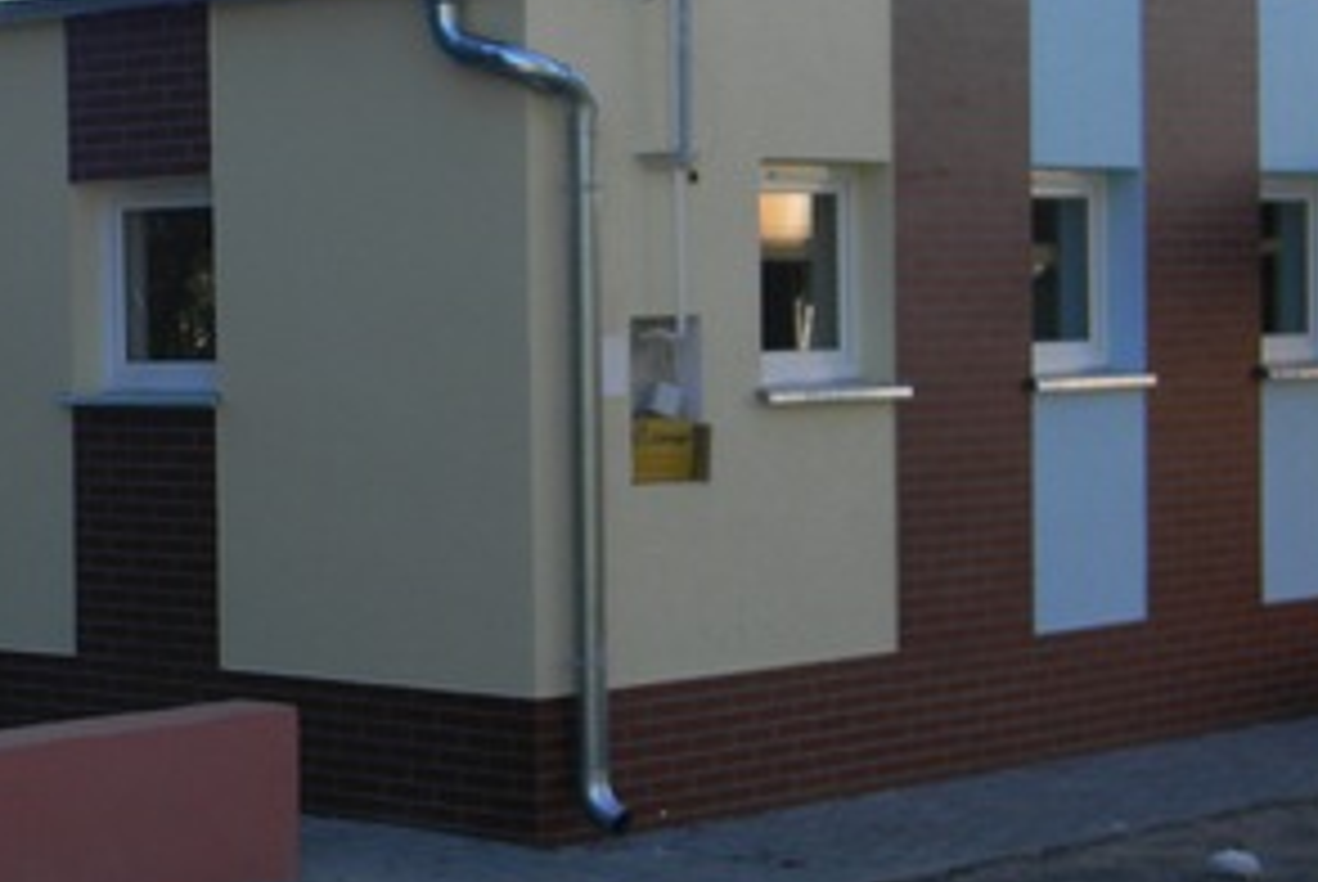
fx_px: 3408
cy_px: 450
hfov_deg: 21.3
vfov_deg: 14.7
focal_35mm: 93
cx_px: 85
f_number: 3.8
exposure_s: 1/267
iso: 80
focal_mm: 7.3
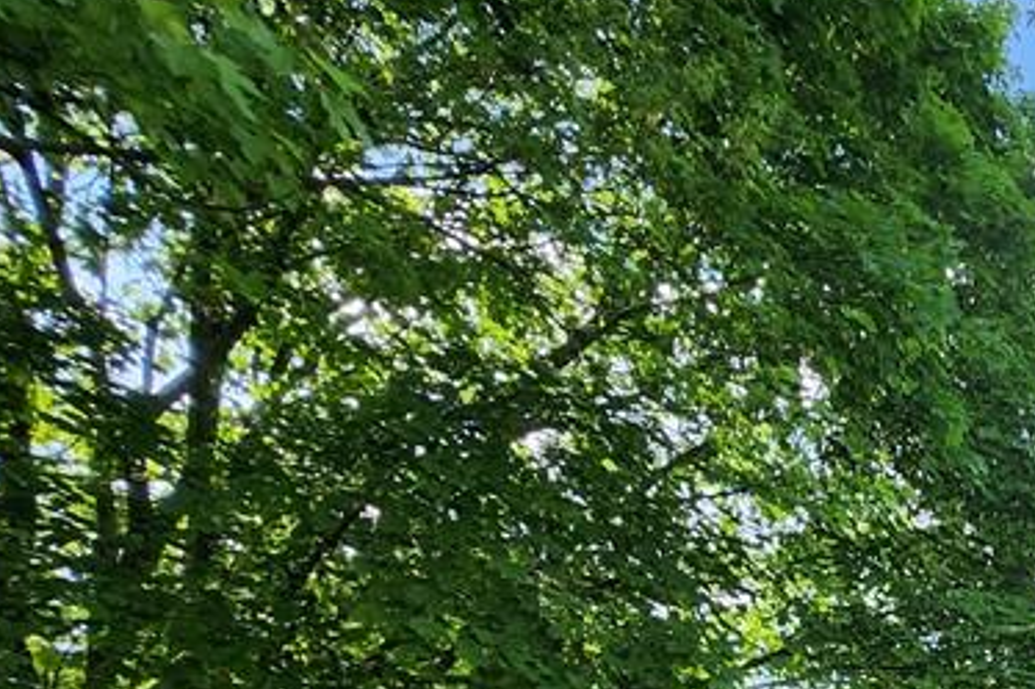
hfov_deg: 40.8
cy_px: 977
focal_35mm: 37
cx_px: 1160
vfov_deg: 27.4
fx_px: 1063
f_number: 2.2
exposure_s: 1/457
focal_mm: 1.74
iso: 32
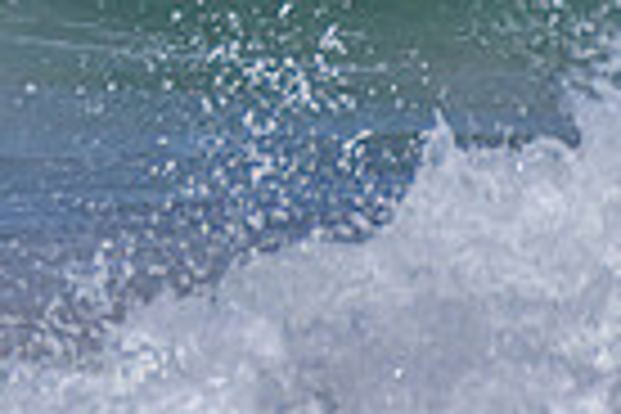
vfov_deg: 0.3
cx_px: -544
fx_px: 72393
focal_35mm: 4197
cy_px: -367
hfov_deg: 0.5
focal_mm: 1000
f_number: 11
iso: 1100
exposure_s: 1/3200
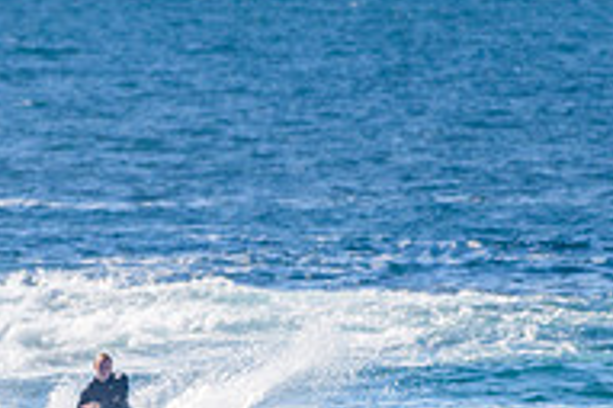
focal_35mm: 1867
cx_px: 105
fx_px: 31763
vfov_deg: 0.7
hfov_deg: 1.1
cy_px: 470
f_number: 5.6
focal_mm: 500
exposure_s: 1/8000
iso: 560
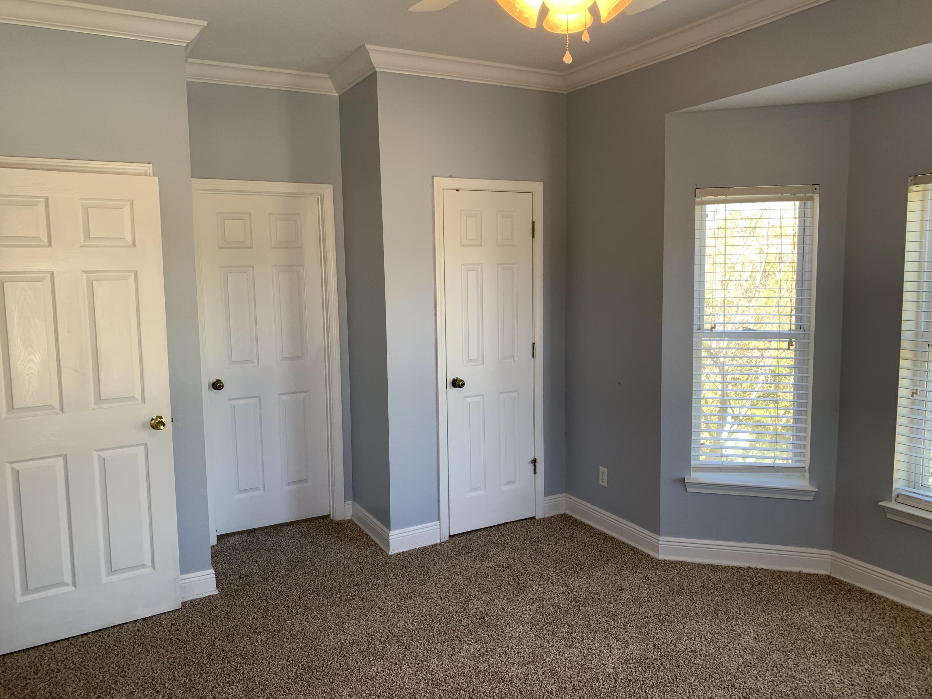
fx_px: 700
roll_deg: -0.4
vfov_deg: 53.1
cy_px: 350
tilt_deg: -5.2
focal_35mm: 26
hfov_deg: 67.3
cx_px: 466
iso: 50
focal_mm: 4.25
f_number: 1.8
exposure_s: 1/60
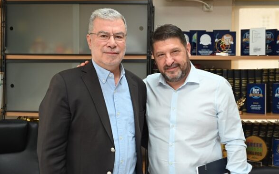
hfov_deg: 41.8
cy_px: 80
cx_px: 142
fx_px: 365
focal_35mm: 48
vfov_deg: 26.8
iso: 1100
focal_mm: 46
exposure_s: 1/60
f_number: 4
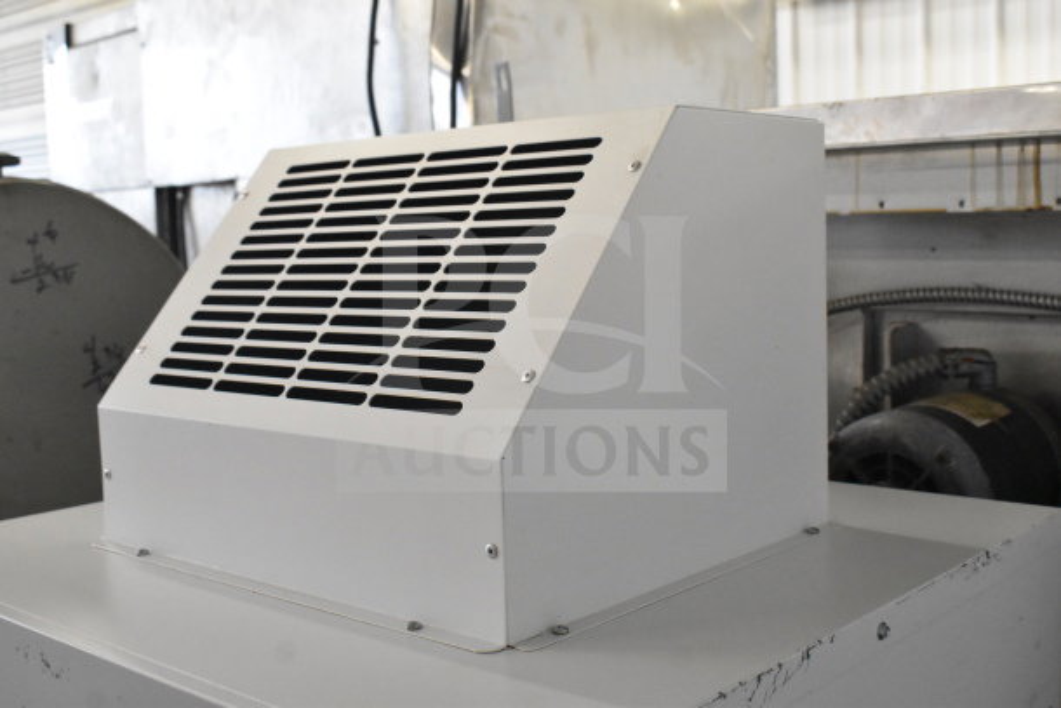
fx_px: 1238
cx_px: 530
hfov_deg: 46.4
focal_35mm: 42
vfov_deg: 31.9
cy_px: 354
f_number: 8
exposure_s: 1/250
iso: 6400
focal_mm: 28
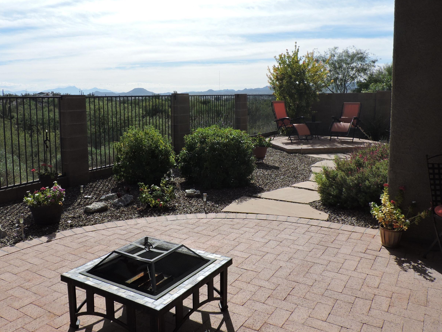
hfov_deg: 59.8
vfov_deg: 46.6
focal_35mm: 30
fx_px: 383
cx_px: 196
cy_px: 138
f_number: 3.7
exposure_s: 1/1250
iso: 100
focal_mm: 4.3
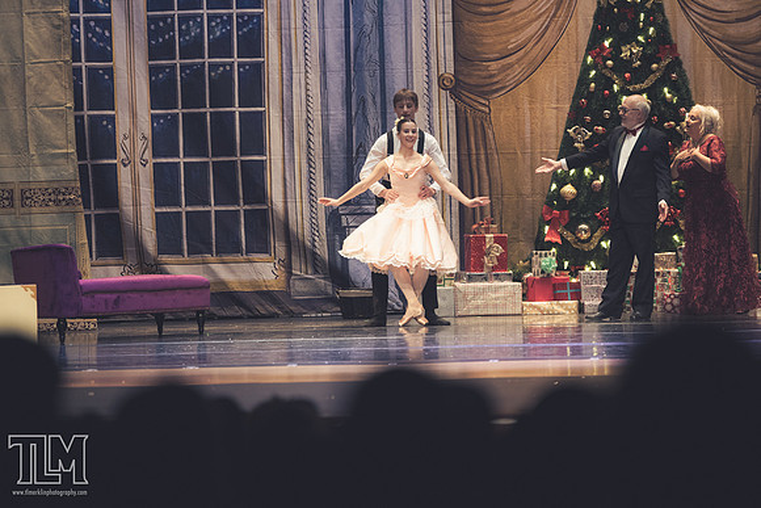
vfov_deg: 6.9
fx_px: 4229
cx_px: 380
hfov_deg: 10.3
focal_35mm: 200
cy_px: 254
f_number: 2.8
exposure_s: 1/320
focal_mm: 200
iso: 2000
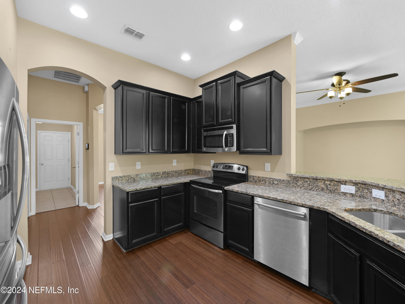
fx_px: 164
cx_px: 202
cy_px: 152
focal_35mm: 14
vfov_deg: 85.7
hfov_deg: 102.1
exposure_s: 1/8
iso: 400
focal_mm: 7
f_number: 4
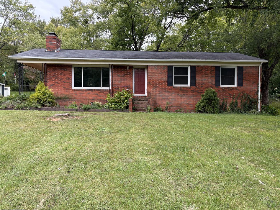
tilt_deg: +0.1
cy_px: 105
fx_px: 235
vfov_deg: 48.2
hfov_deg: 61.7
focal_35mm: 29
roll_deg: +0.4
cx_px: 144
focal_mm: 5.96
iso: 50
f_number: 1.6
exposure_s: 1/293
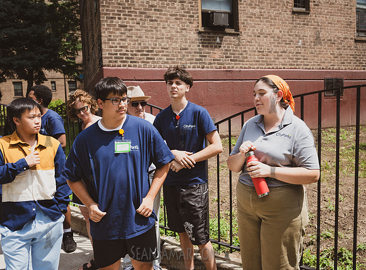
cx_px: 213
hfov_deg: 52.9
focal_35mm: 35
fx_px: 366
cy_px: 139
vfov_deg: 40.4
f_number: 4.5
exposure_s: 1/800
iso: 200
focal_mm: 31
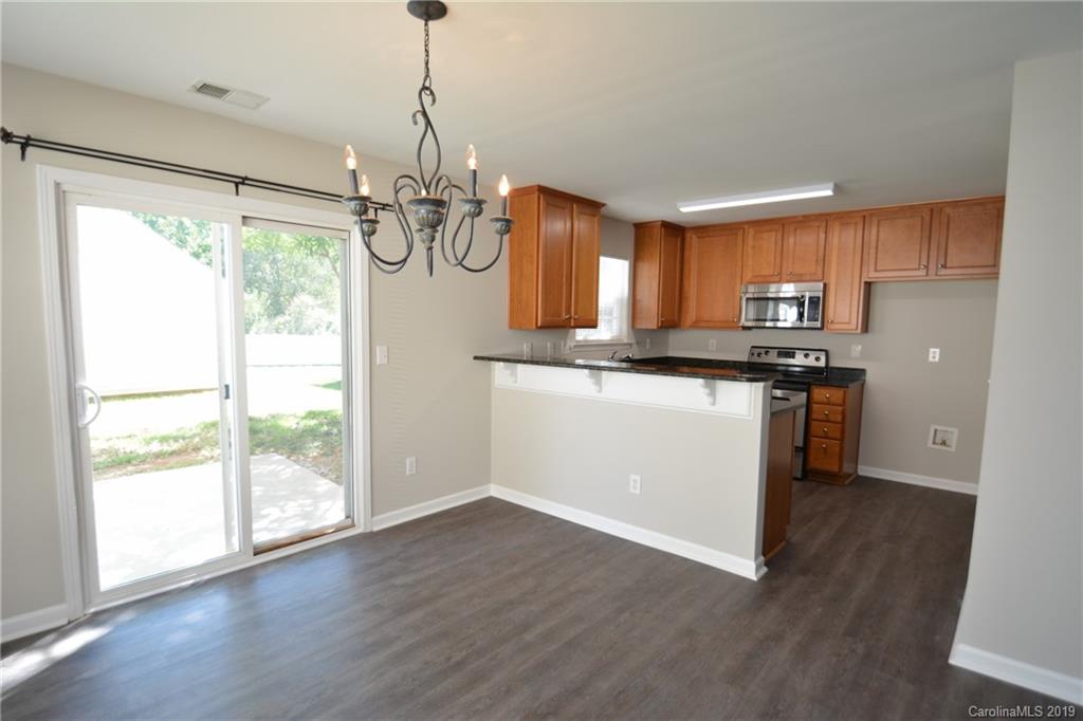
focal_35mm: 18
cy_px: 360
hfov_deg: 90.0
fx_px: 541
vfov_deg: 67.3
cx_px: 542
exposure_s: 1/80
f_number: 4.5
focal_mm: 12
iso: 320
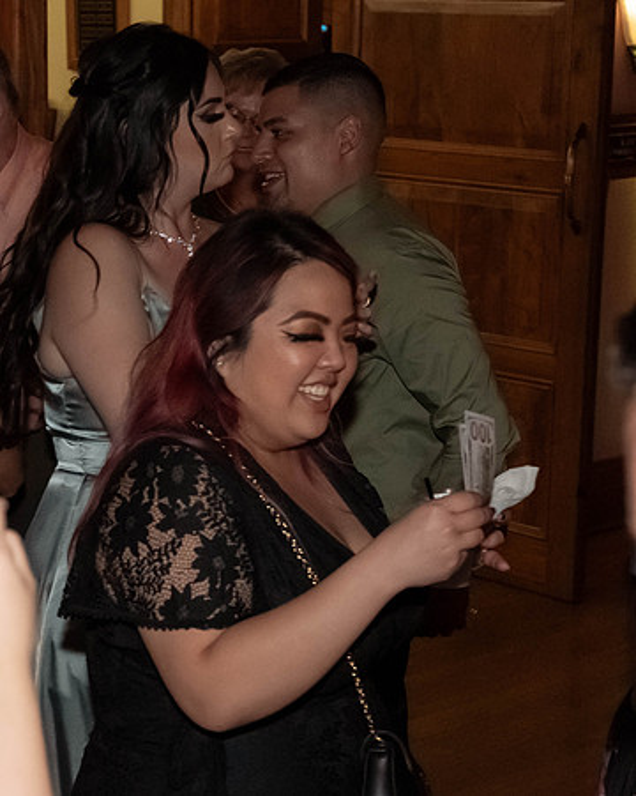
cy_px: 448
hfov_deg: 15.9
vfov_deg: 20.0
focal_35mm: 96
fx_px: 2252
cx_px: 52
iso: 1600
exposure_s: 1/250
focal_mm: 35
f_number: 4.5
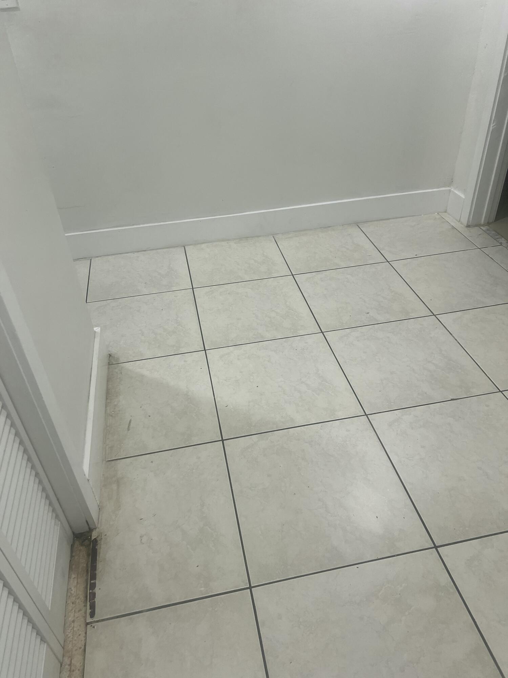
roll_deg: +4.6
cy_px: 339
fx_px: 509
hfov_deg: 53.1
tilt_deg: -34.9
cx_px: 254
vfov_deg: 67.3
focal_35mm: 26
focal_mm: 5.7
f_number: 1.5
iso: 100
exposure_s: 1/120
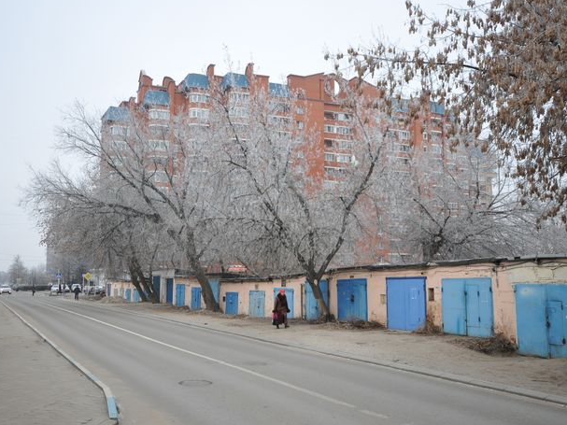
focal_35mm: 40
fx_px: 655
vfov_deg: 35.9
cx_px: 286
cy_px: 210
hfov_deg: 46.8
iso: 800
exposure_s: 1/400
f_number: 5.6
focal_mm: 24
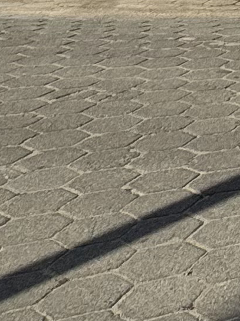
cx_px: 692
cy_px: -610
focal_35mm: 104
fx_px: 962
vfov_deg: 11.7
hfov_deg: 10.6
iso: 50
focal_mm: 2.22
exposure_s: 1/4762
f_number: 2.2
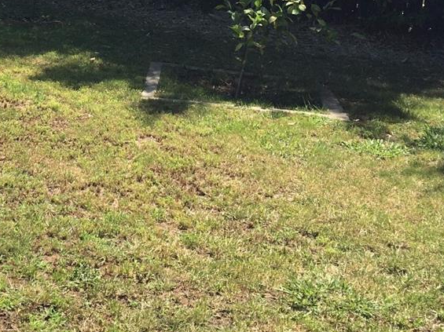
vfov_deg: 18.6
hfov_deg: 24.5
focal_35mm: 77
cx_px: 26
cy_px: -7
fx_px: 987
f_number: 2.2
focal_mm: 4.15
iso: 25
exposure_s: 1/1026
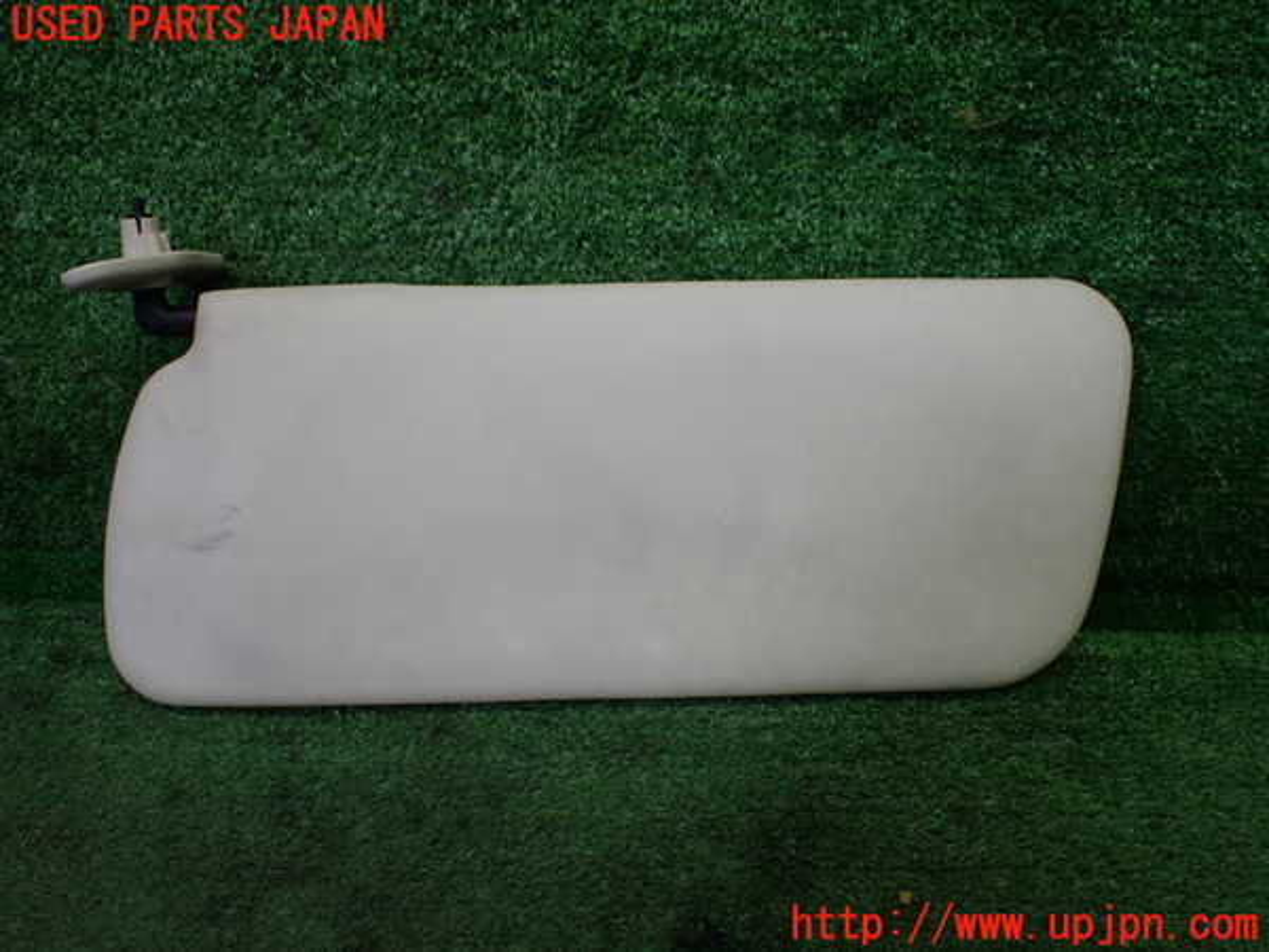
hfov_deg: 60.0
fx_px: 1100
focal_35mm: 30
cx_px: 634
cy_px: 476
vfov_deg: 46.8
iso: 160
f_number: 2.3
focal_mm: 5.4
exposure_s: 1/125
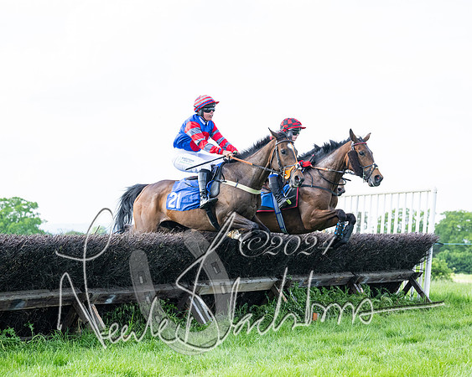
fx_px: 1212
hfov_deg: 22.0
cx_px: 236
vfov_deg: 17.7
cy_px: 188
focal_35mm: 87
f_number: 4
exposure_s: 1/3200
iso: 1000
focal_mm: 77
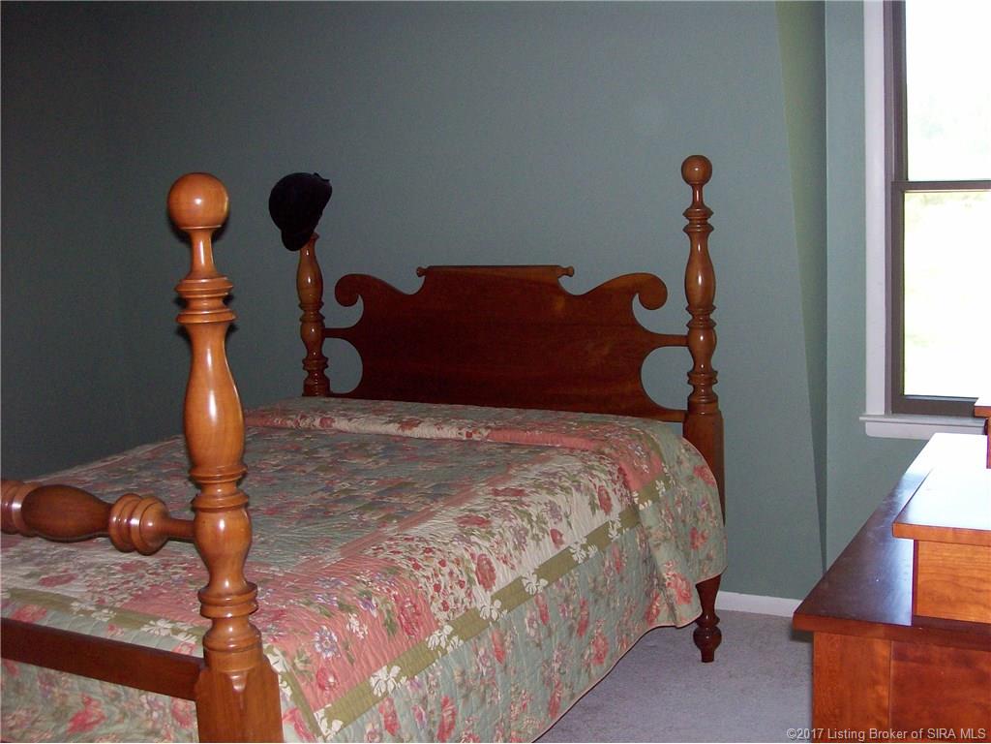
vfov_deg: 32.2
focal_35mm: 45
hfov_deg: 42.1
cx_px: 496
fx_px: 1288
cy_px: 372
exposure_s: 1/73.1
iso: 140
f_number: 3
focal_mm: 7.6
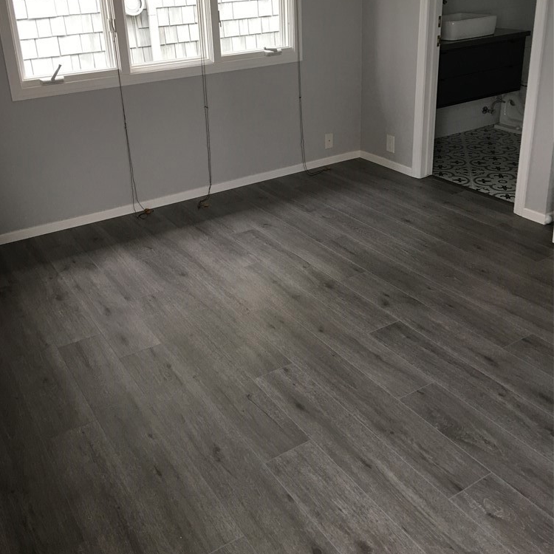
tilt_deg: -20.0
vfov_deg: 46.7
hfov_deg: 47.2
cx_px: 271
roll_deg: +3.1
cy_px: 203
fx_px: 634
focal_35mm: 35
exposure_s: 1/30
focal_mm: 4.15
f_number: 2.2
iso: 32
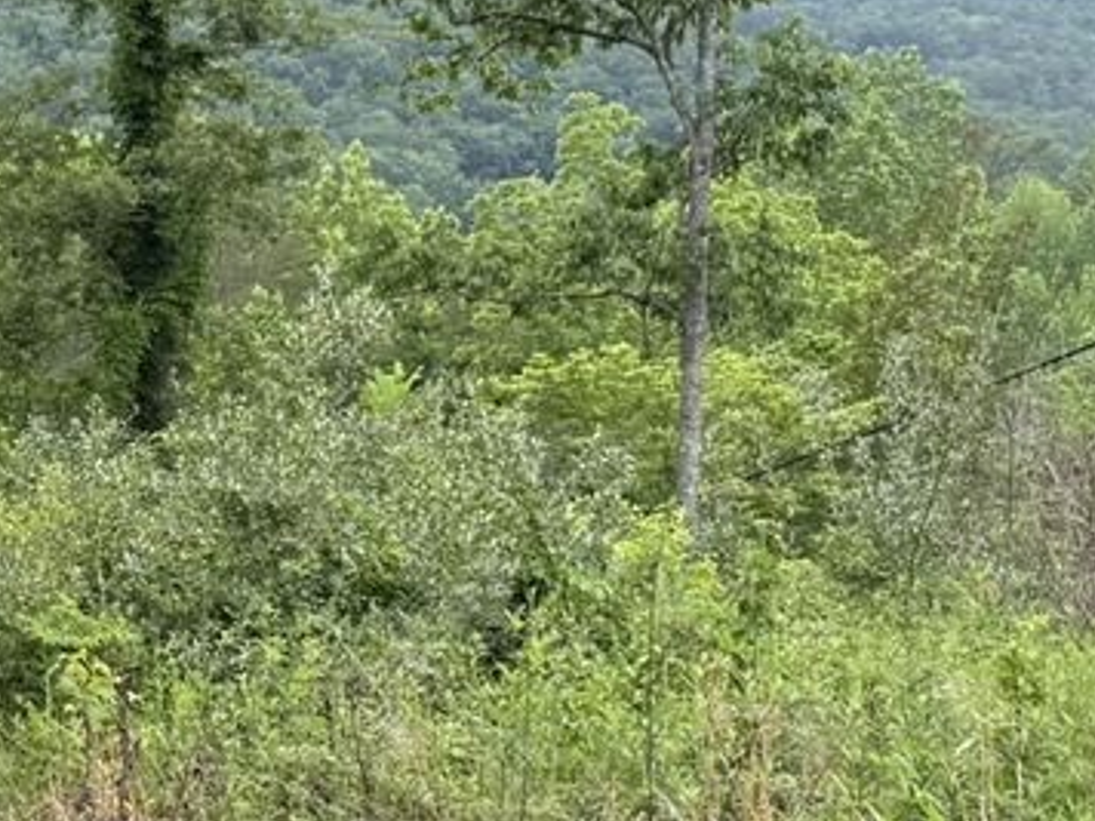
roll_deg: -2.8
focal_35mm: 101
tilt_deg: +0.6
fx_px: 3195
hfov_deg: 19.0
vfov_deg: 14.6
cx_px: 74
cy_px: 343
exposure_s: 1/858
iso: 80
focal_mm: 6.76
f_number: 1.78
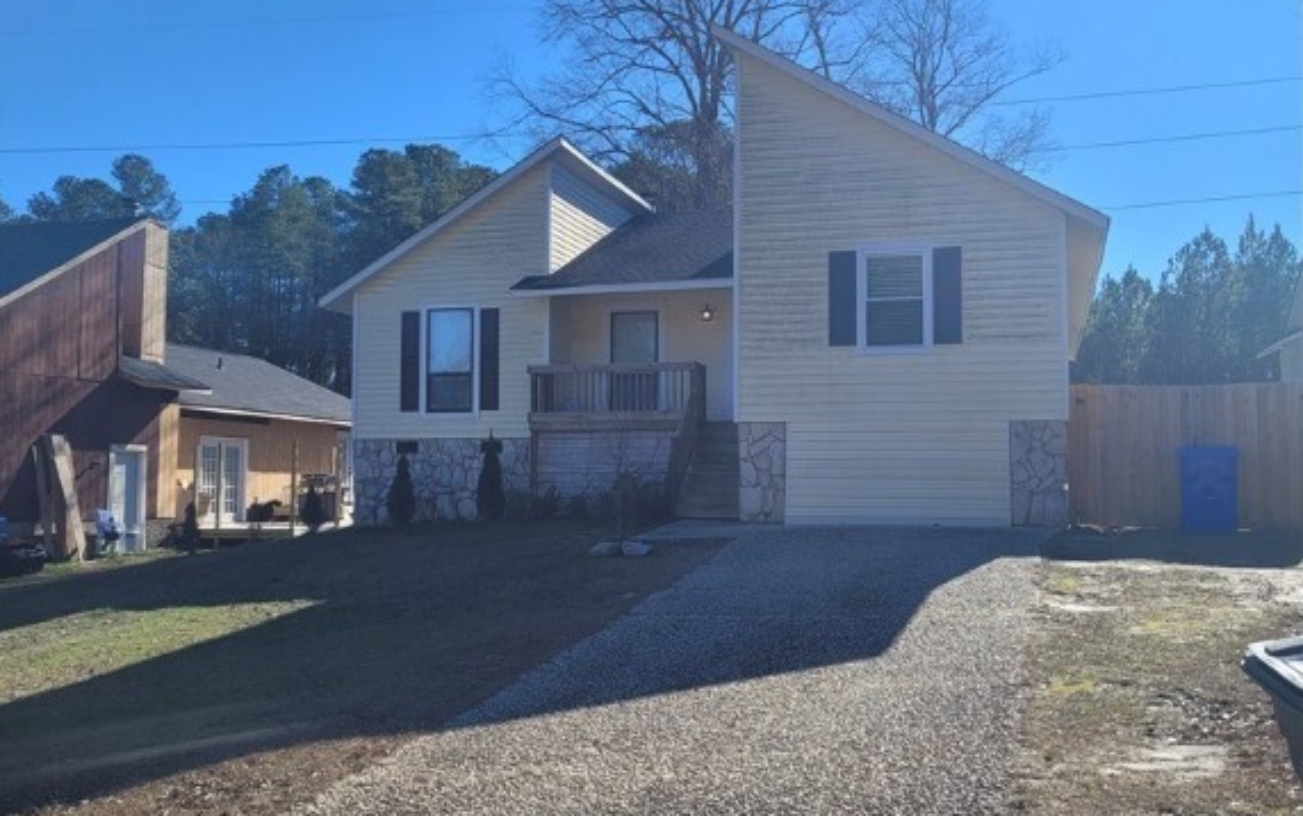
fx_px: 1314
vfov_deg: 34.5
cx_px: 649
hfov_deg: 52.7
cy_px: 410
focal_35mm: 37
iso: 40
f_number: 1.8
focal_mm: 5.4
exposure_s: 1/2722
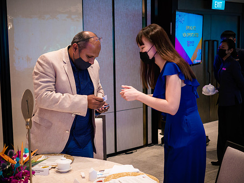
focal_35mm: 54
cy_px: 92
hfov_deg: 35.5
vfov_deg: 27.0
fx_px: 381
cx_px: 108
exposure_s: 1/125
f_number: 1.7
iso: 1250
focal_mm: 23
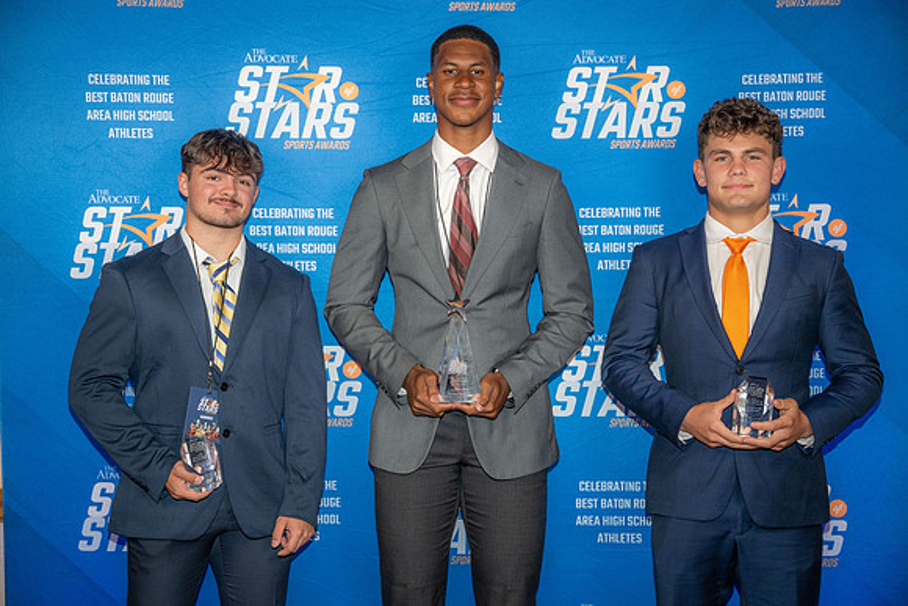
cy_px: 303
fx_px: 1186
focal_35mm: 47
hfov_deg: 41.9
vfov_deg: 28.7
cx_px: 454
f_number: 3.2
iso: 320
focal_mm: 47
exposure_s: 1/160
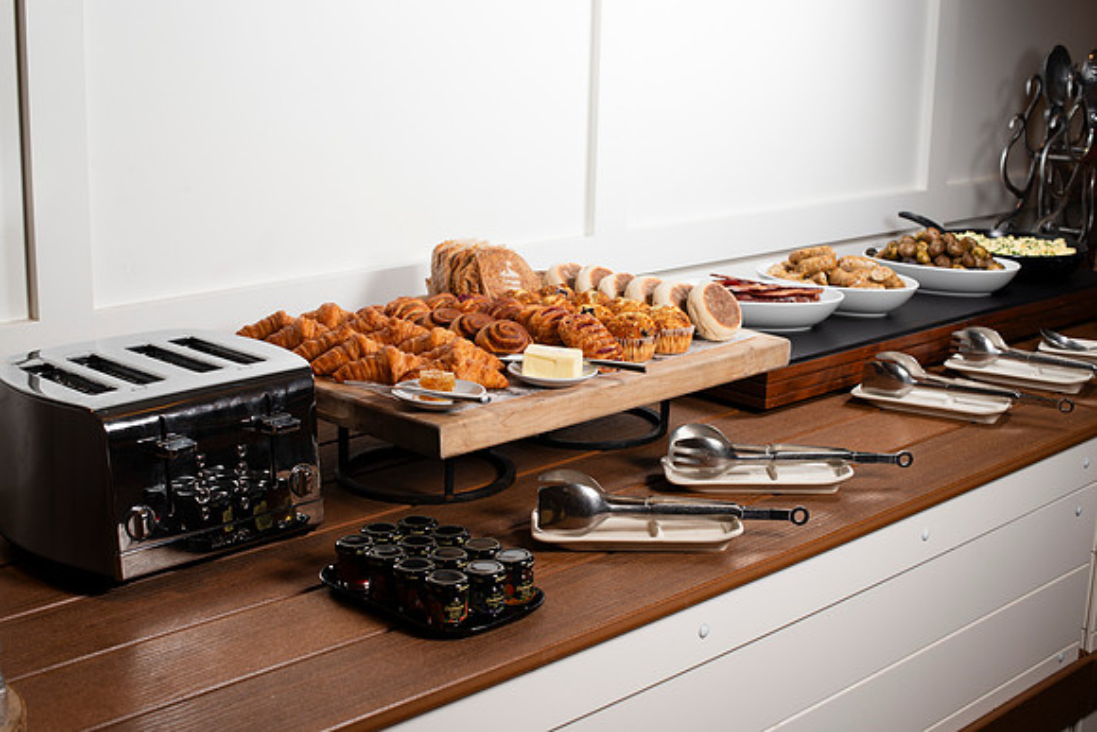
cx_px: 548
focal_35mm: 50
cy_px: 366
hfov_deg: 39.6
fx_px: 1524
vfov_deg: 27.0
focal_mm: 50
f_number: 7.1
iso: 250
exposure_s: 1/100
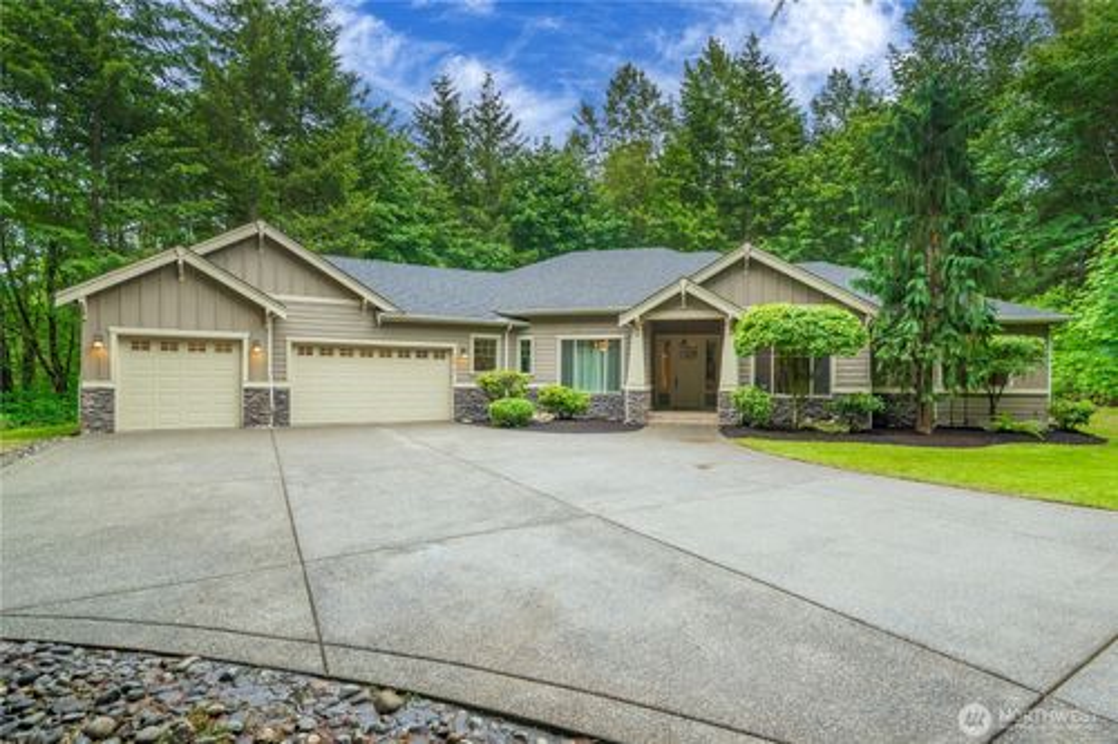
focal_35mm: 15
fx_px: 466
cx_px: 559
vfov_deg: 77.3
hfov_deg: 100.4
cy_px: 372
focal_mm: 15
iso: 250
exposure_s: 1/30
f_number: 8
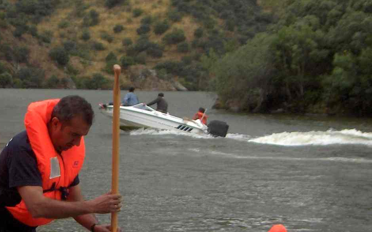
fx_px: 1156
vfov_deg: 11.4
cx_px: 19
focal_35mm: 114
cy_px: 208
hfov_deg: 17.9
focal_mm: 8
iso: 100
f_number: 2.8
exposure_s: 1/383
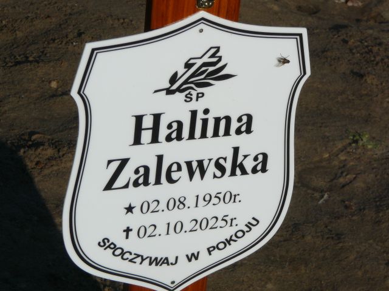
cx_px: 194
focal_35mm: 112
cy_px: 146
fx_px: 1259
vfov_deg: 13.2
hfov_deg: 17.6
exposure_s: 1/640
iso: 80
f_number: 6.3
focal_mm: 16.6
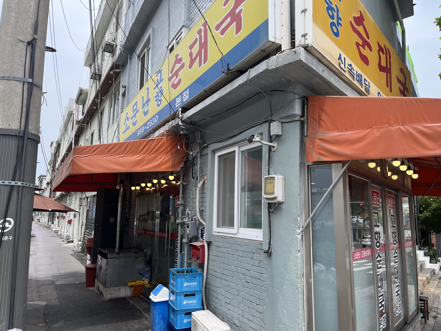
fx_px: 331
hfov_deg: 67.3
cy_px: 166
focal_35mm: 26
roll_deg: -1.3
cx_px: 220
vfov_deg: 53.1
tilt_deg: +9.5
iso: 50
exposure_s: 1/1580
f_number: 1.6
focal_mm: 5.1
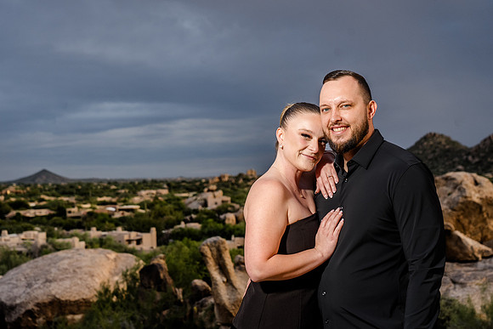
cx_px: 246
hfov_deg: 36.9
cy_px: 164
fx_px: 740
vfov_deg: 25.1
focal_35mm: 54
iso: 250
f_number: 5.6
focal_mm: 54
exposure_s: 1/250
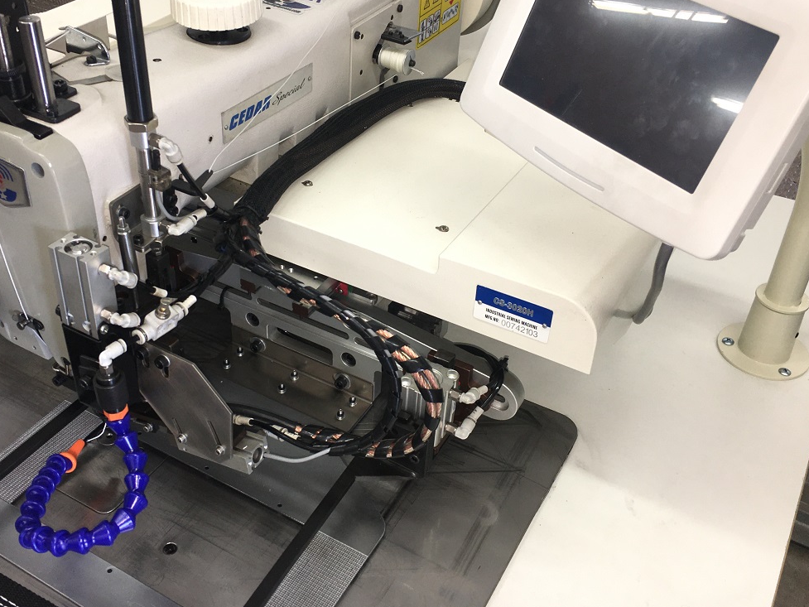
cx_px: 336
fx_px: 888
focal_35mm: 38
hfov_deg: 48.8
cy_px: 275
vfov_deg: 37.7
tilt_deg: -36.3
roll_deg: -1.4
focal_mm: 4.15
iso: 25
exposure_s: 1/47
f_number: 2.2
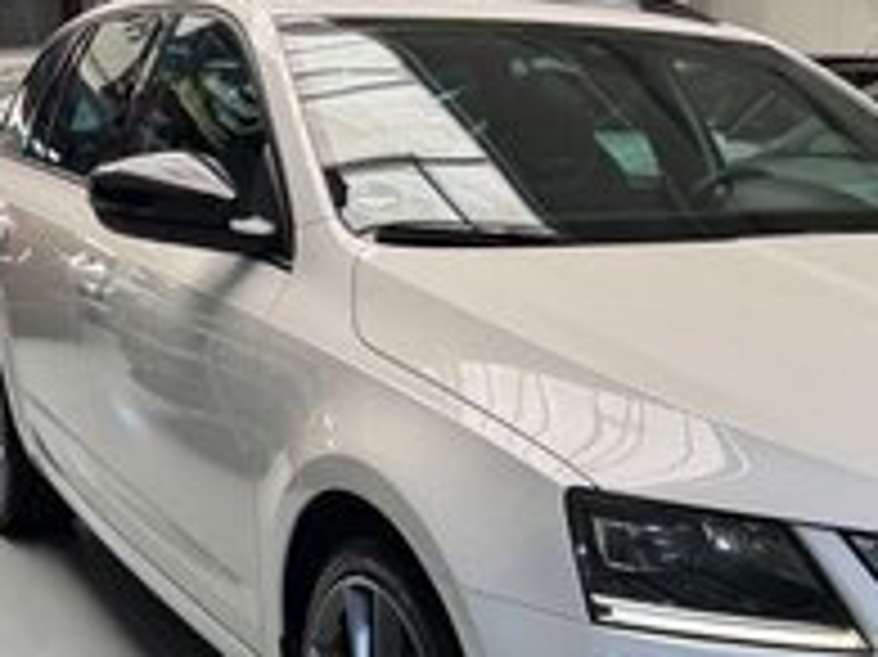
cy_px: 441
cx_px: 684
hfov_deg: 31.5
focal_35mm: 60
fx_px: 1521
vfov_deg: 24.3
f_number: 1.78
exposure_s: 1/170
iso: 64
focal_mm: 6.76
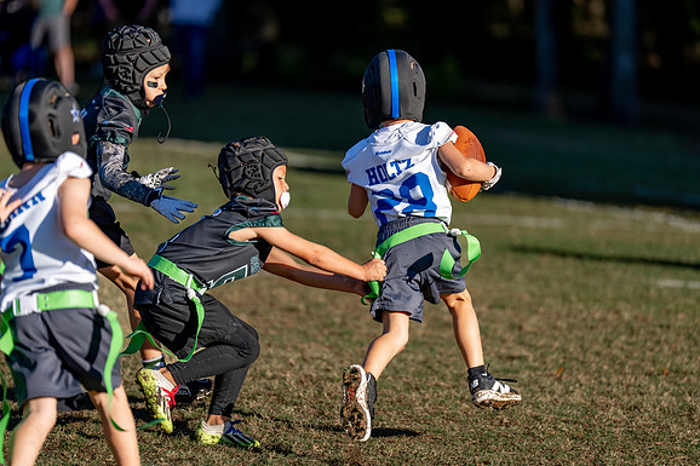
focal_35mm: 215
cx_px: 350
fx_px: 4179
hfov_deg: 9.6
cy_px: 237
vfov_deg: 6.4
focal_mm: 200
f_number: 2.8
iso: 100
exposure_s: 1/1600
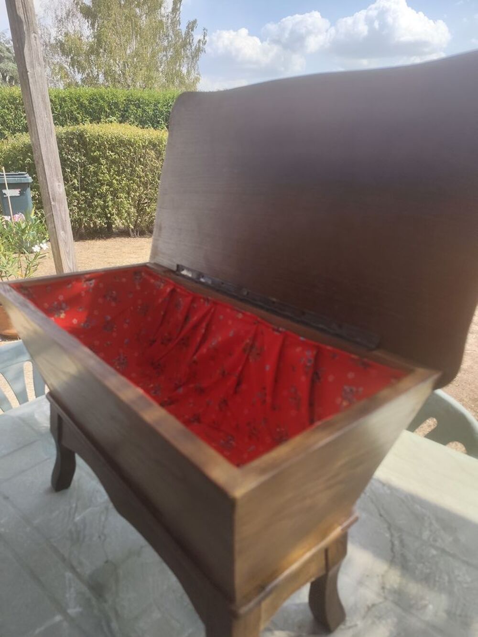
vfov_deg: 73.9
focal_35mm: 23
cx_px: 239
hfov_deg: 58.9
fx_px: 423
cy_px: 318
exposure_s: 1/886
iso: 50
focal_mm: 6.14
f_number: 1.65
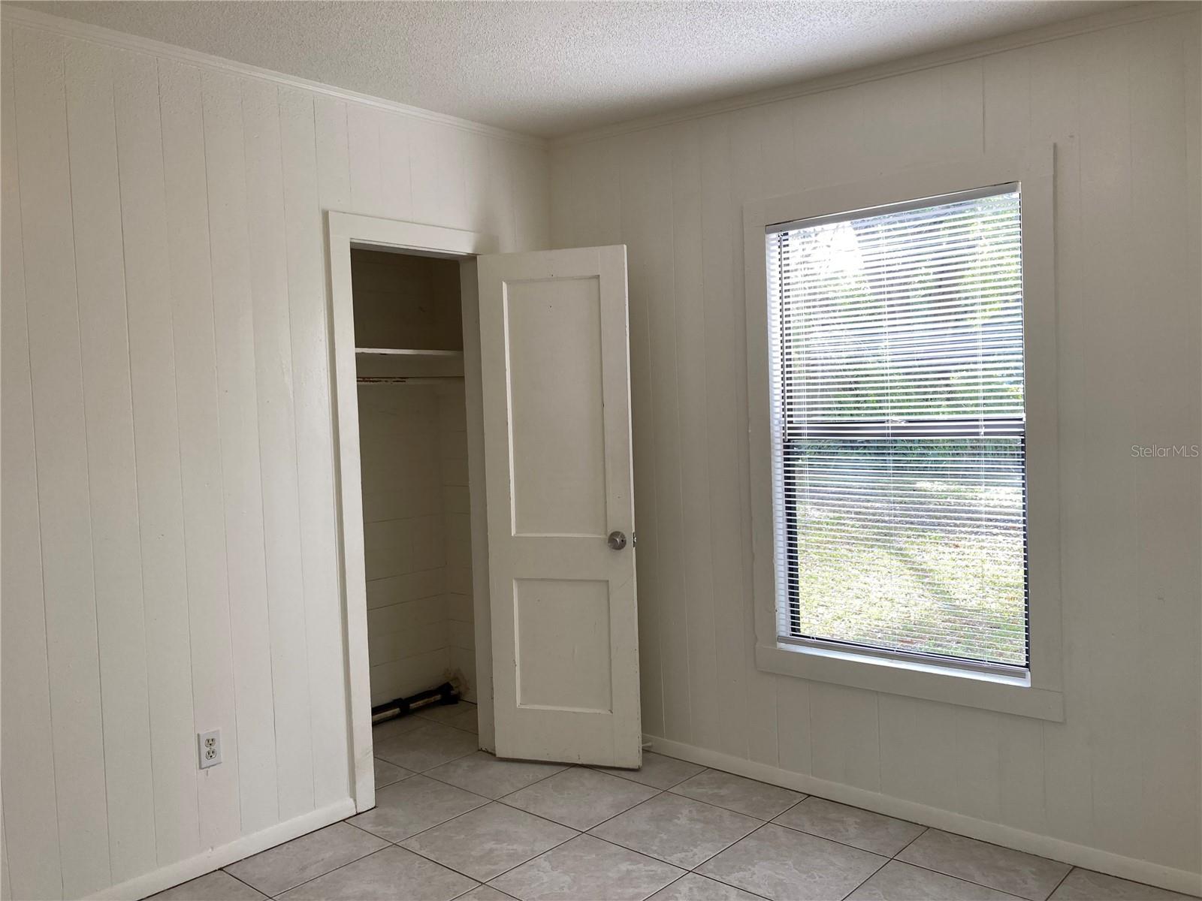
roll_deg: +0.6
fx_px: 972
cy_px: 450
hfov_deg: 63.4
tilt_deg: -2.2
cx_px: 601
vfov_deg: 49.7
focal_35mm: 28
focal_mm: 3.99
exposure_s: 1/120
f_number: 1.8
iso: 25
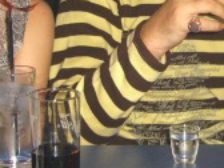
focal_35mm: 136
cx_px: 203
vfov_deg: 10.7
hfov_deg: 14.4
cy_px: -37
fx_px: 880
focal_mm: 7.9
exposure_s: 1/60
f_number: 2.8
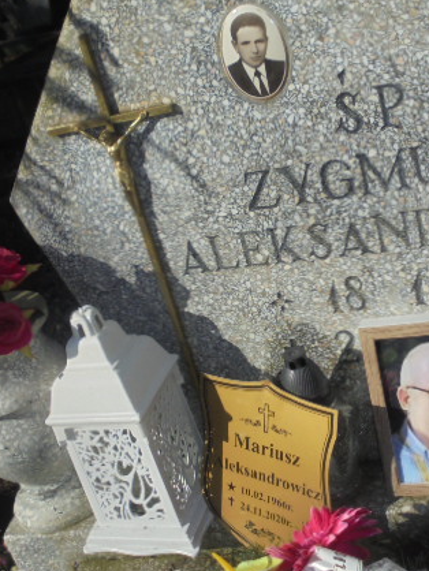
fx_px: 858
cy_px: 270
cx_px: 250
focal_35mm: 52
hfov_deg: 28.0
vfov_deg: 36.8
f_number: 12.5
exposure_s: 1/125
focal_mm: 6.1
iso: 100
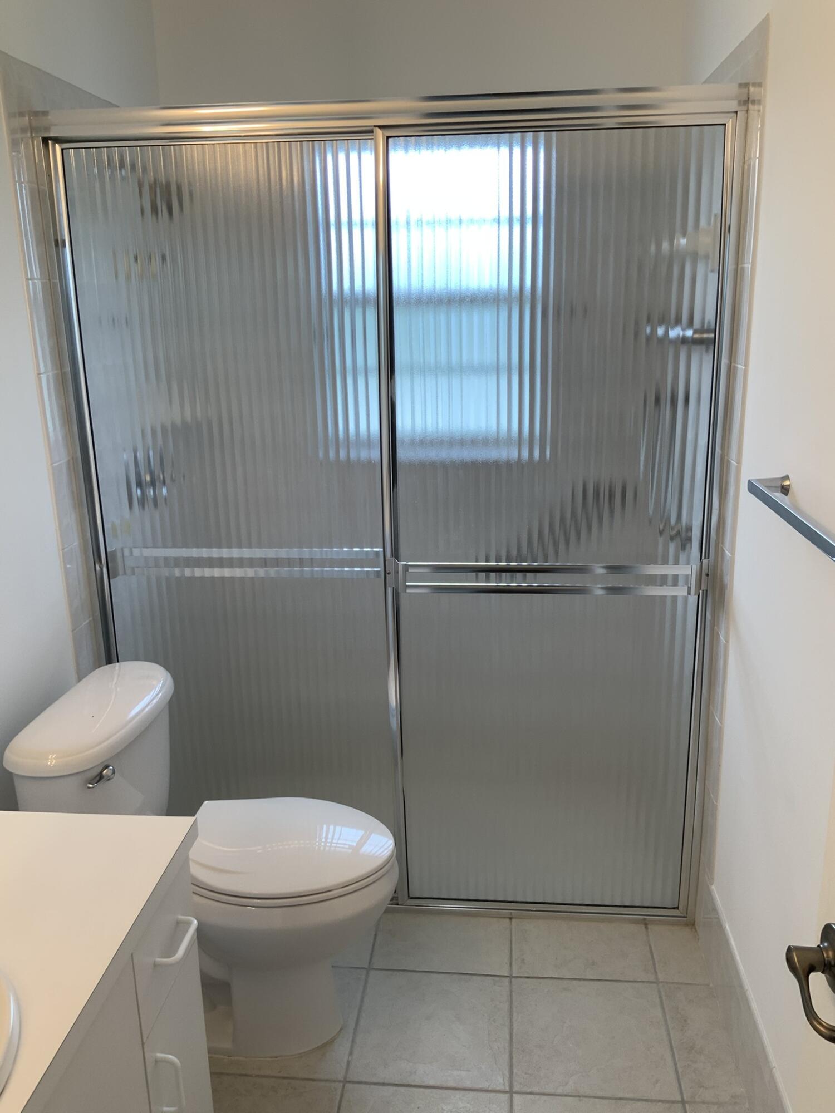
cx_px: 418
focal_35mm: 29
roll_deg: +1.9
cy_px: 556
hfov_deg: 48.2
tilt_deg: -16.7
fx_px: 933
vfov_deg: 61.7
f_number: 1.8
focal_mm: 3
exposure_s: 1/120
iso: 40
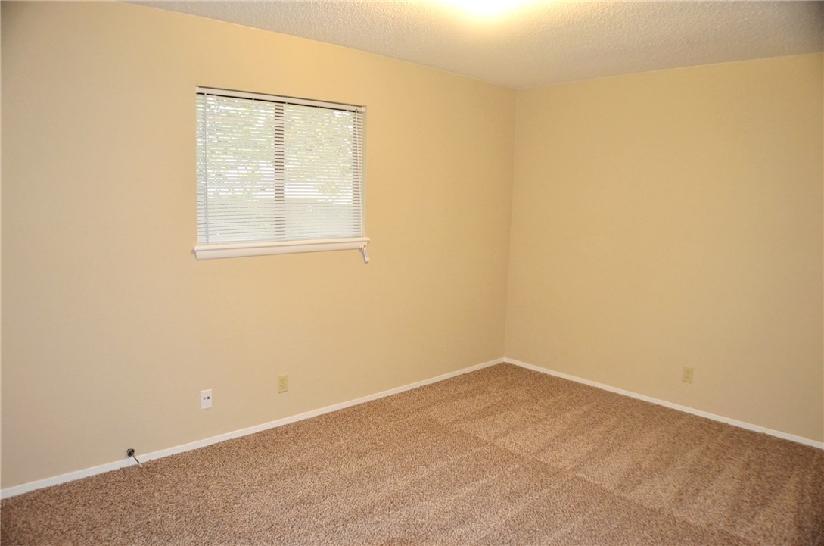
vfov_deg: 43.4
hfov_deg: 62.0
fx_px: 685
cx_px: 412
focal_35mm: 30
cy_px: 273
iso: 800
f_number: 3.5
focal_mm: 20
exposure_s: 1/60
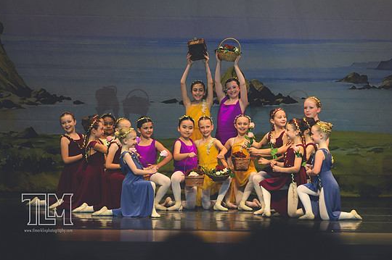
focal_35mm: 260
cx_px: 208
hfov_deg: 7.9
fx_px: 2828
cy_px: 144
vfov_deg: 5.3
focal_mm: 125
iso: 450
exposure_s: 1/500
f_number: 2.8
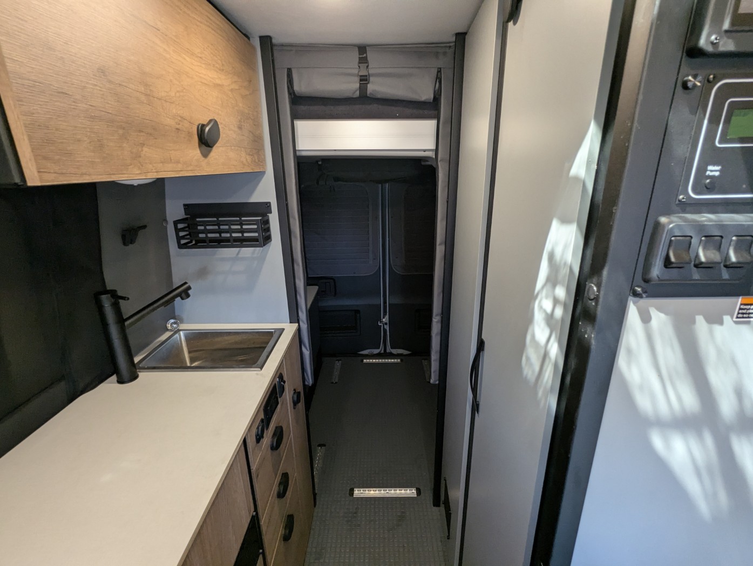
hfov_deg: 94.4
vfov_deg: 78.2
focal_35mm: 16
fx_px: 348
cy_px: 283
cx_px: 376
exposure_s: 1/57.5
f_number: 2.2
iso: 200
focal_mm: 2.35
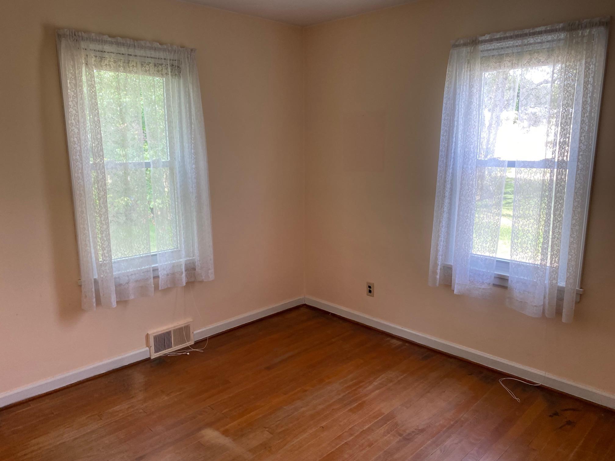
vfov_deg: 53.1
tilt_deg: -10.4
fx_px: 462
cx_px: 308
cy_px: 230
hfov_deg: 67.3
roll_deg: -0.9
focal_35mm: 26
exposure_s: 1/121
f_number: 1.8
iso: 100
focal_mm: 4.25
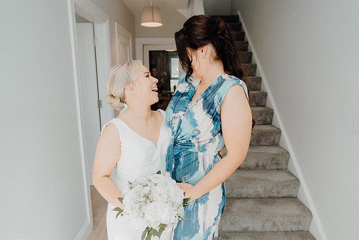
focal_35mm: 24
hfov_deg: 73.7
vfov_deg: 53.1
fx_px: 239
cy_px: 120
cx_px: 180
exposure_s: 1/160
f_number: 3.5
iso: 125
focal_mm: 24
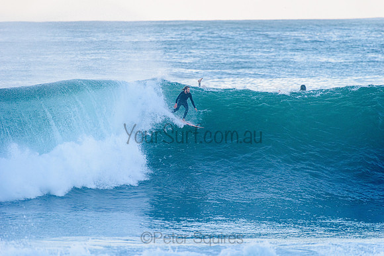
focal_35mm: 500
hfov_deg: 4.1
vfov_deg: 2.8
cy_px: 128
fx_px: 5334
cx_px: 192
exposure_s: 1/1600
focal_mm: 500
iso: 720
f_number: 5.6
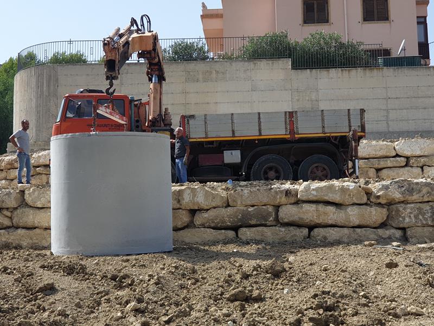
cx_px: 217
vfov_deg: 28.0
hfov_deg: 36.8
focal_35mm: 52
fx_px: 652
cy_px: 163
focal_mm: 6
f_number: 2.4
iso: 100
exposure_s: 1/697
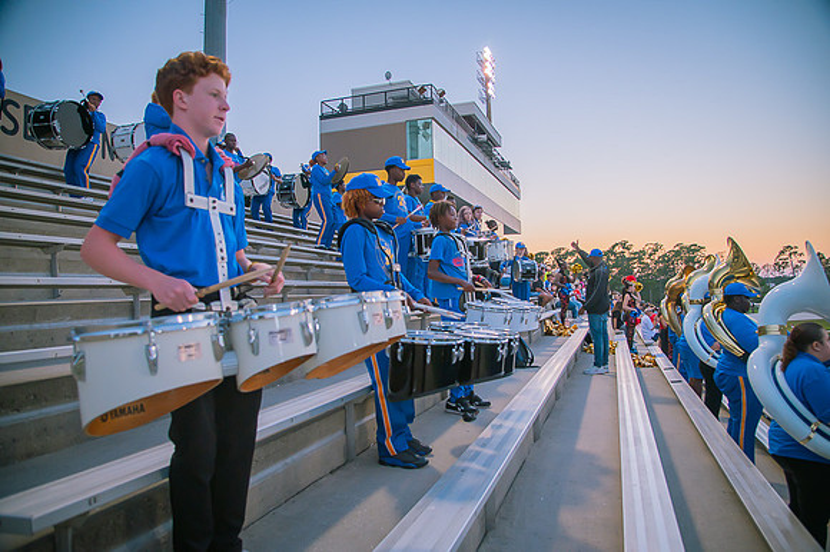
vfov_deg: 53.1
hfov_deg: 73.8
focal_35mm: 24
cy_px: 276
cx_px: 415
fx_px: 553
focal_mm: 24
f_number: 4
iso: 800
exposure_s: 1/250
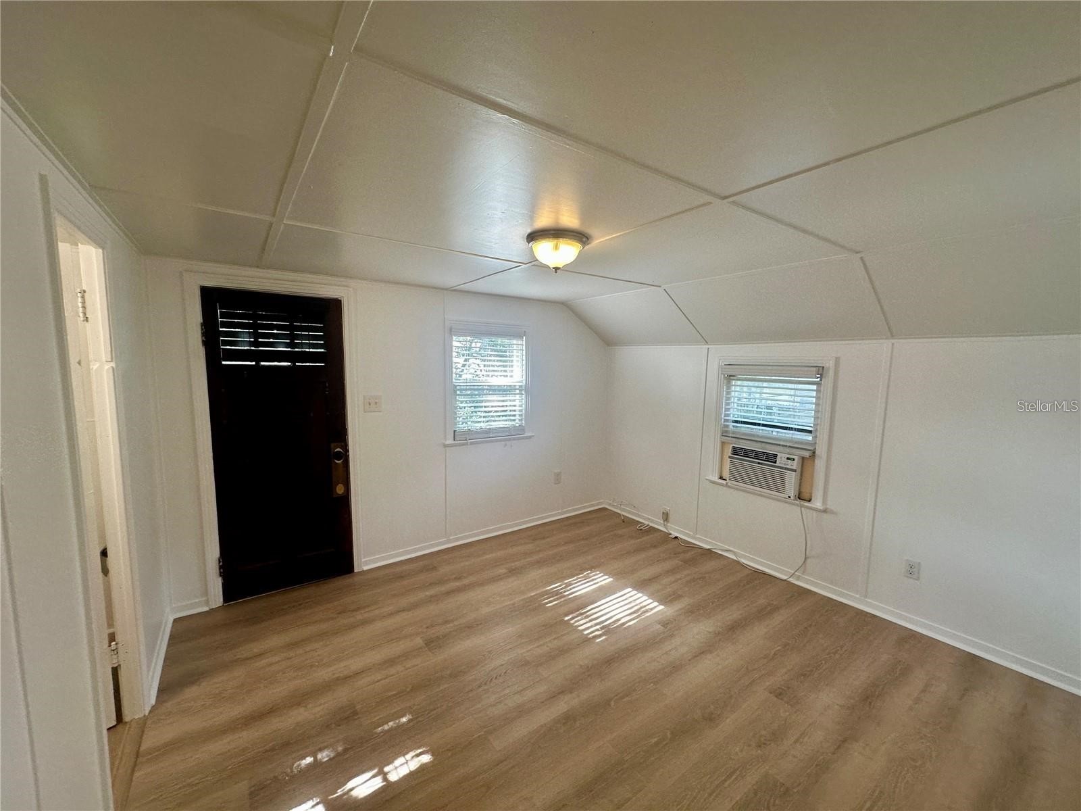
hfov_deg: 102.1
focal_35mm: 14
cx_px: 540
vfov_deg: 85.7
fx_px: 437
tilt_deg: -5.3
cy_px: 406
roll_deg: -1.3
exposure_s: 1/120
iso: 100
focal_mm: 2.22
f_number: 2.2
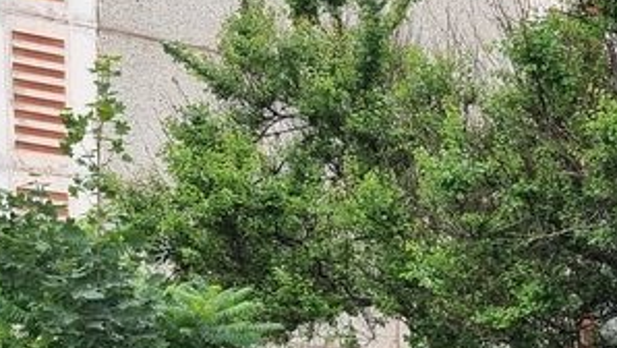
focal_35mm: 114
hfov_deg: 18.2
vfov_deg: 9.9
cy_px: 673
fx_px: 1866
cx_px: 648
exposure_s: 1/470
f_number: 1.8
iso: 50
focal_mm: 5.4
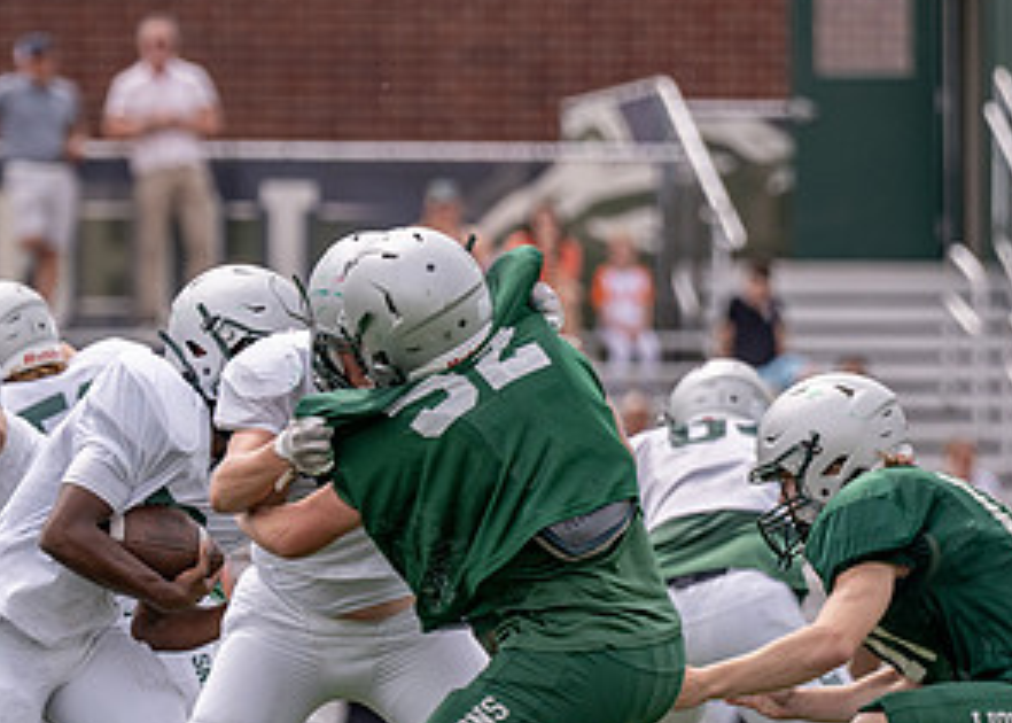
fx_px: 12675
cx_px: 218
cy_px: 567
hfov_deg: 4.6
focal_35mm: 441
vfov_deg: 3.3
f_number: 2.8
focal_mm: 164
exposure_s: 1/3200
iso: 250
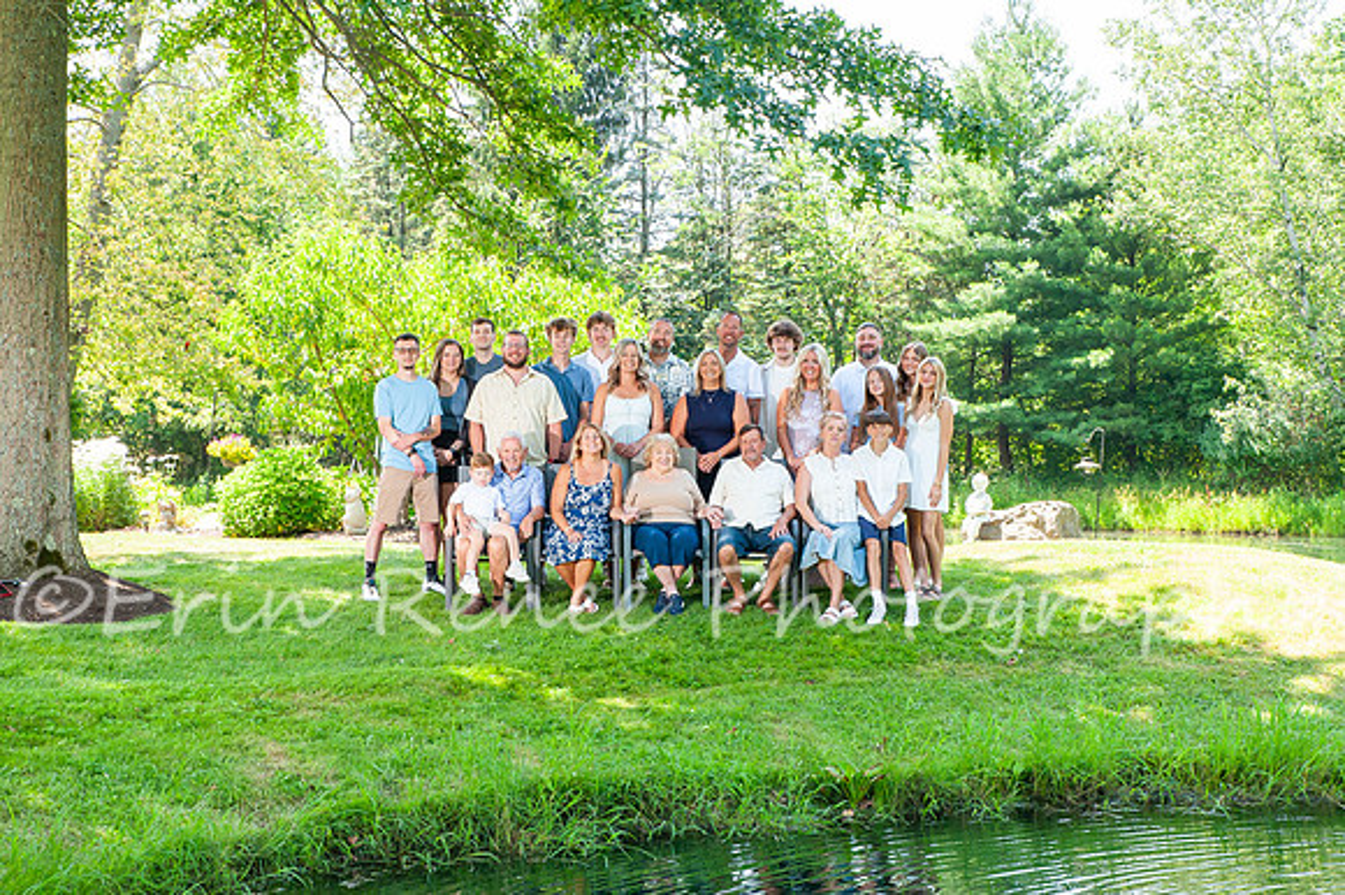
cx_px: 715
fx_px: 2251
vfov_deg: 22.5
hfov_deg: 33.3
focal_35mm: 60
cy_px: 450
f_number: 13
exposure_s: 1/160
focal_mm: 52
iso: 640
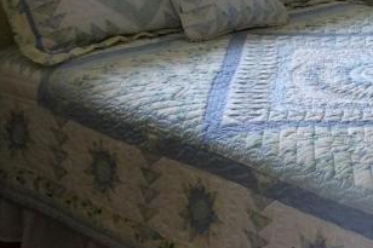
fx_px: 1149
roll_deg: -0.4
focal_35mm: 111
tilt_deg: -9.6
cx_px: 424
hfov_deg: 17.7
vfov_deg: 12.1
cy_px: -44
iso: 40
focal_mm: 3.3
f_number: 2.4
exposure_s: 1/40
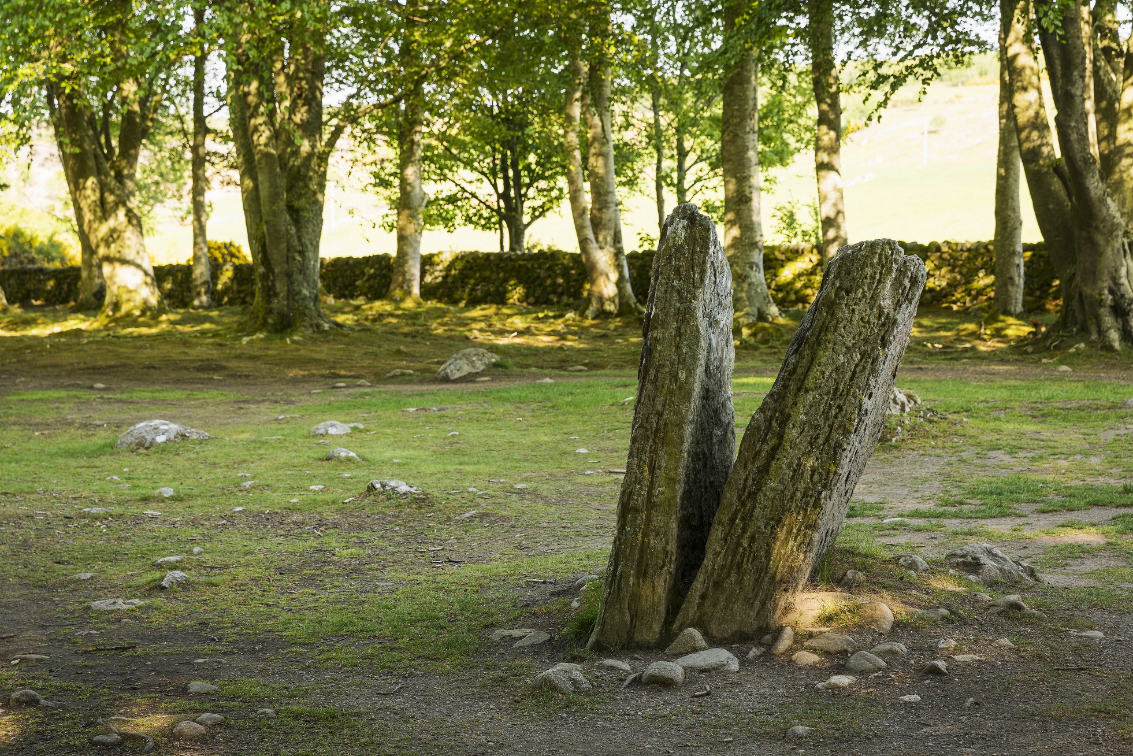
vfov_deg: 19.5
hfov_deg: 28.8
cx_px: 566
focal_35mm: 70
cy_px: 378
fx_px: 2203
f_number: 6.3
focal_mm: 70
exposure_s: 1/30
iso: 100
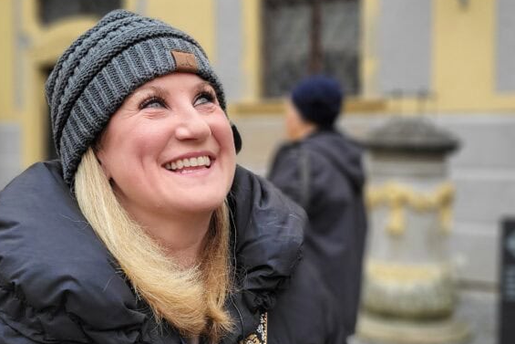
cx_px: 223
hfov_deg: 40.3
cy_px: 162
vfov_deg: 27.5
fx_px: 701
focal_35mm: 49
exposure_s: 1/206
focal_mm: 5.4
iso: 40
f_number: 1.8
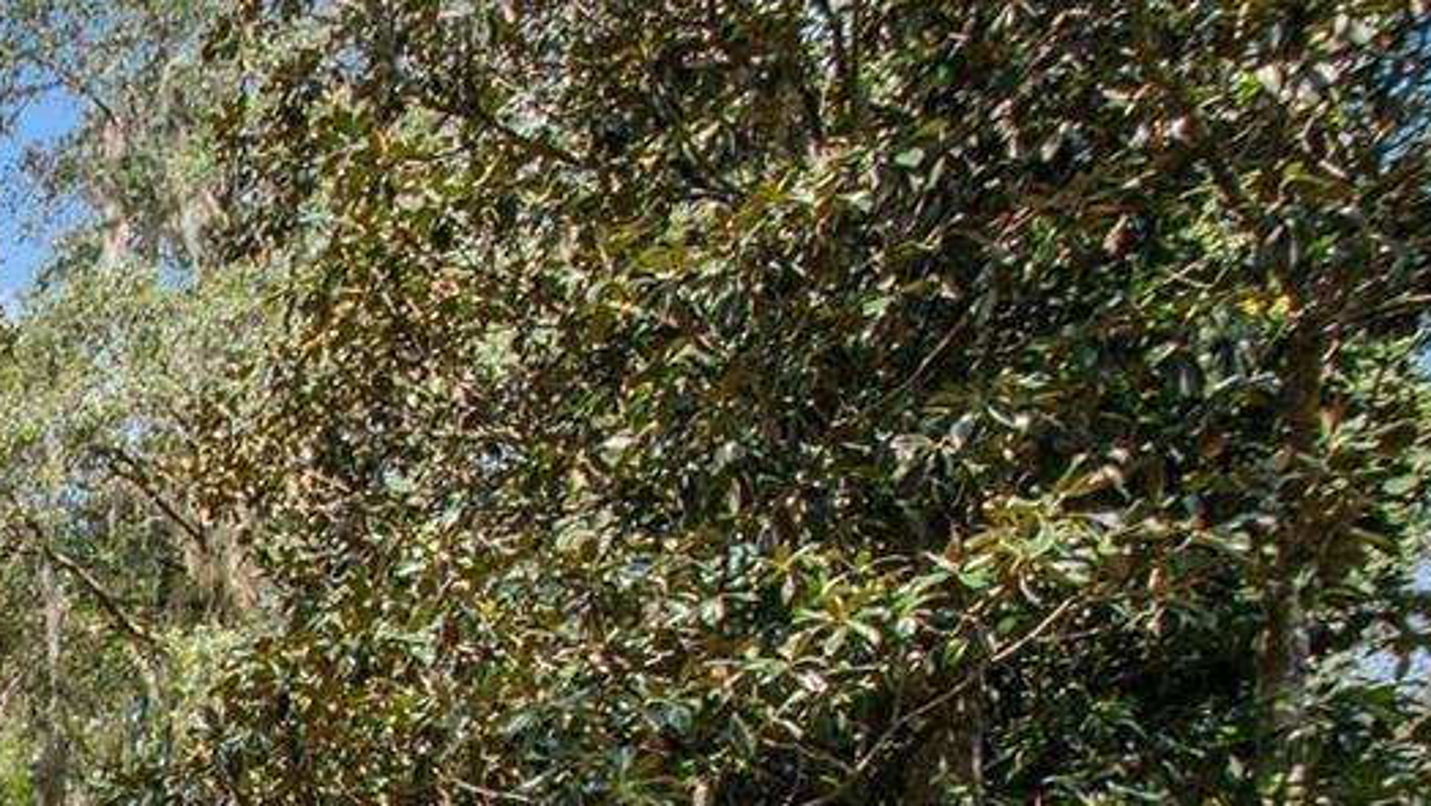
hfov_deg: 30.5
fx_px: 1822
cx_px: -560
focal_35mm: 48
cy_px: 1213
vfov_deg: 21.1
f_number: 8
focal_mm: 10
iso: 200
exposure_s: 1/100
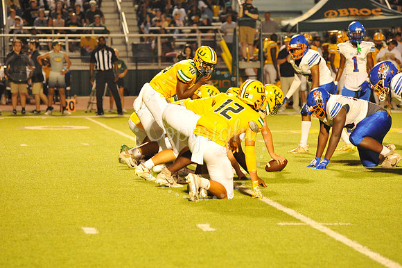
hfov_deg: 10.3
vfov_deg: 6.9
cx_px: 201
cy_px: 134
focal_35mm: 200
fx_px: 2232
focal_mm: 200
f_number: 5.6
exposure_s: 1/200
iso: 6400
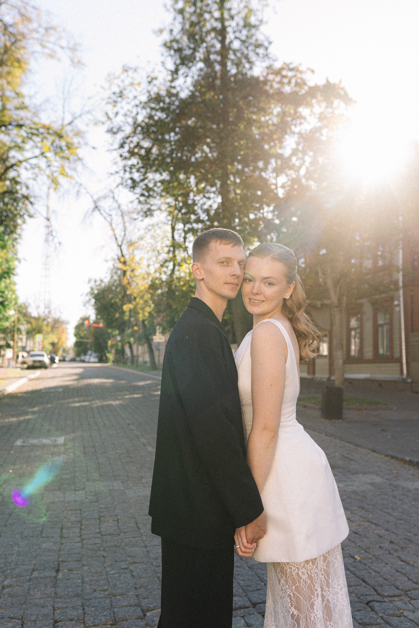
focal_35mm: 35
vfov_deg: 54.4
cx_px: 210
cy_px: 314
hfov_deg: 37.9
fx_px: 611
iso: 400
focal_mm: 35
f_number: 3.2
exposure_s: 1/640
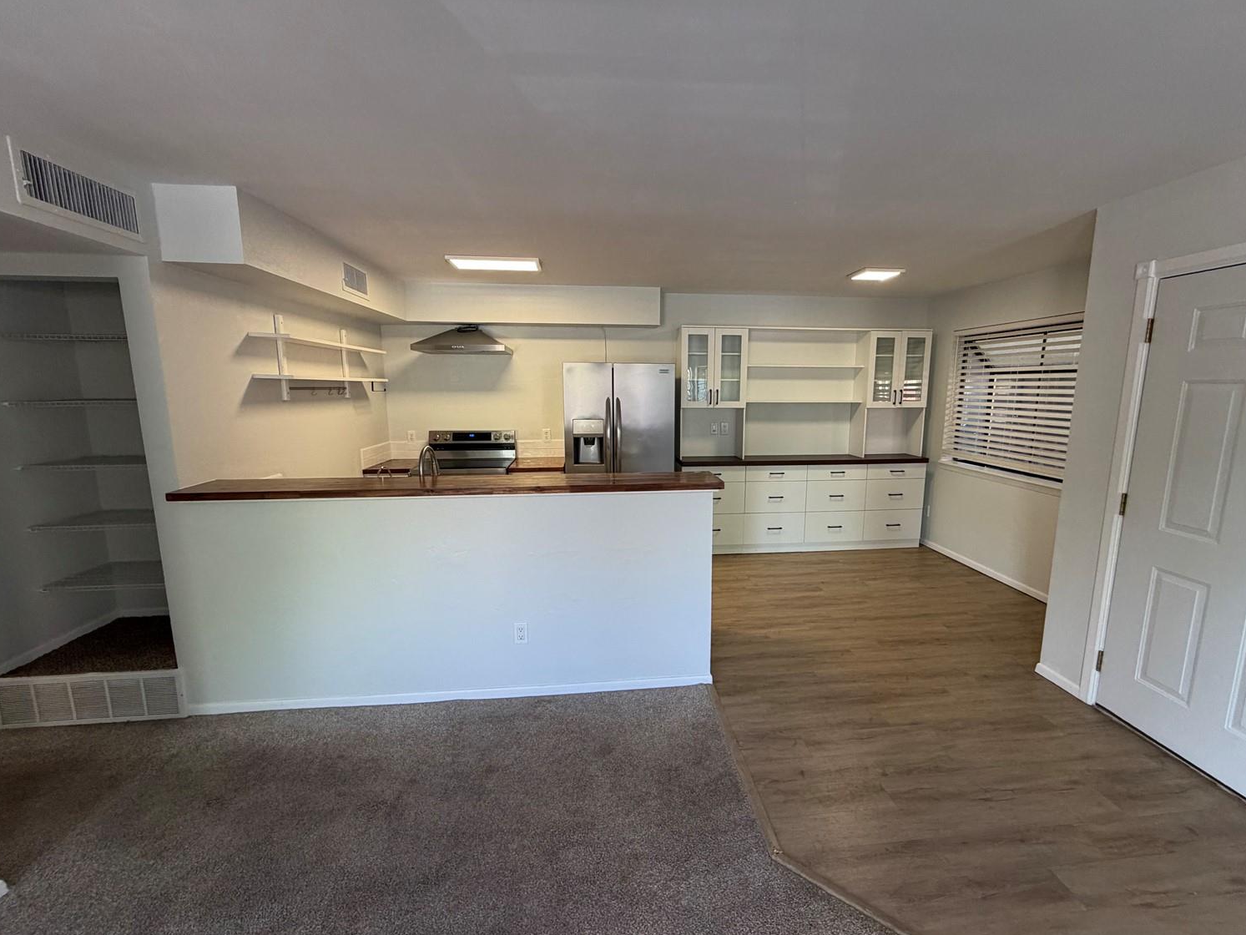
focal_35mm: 15
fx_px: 540
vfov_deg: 81.8
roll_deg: +0.3
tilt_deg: -9.2
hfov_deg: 98.1
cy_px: 471
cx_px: 658
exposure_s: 1/60
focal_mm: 2.22
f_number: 2.2
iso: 200
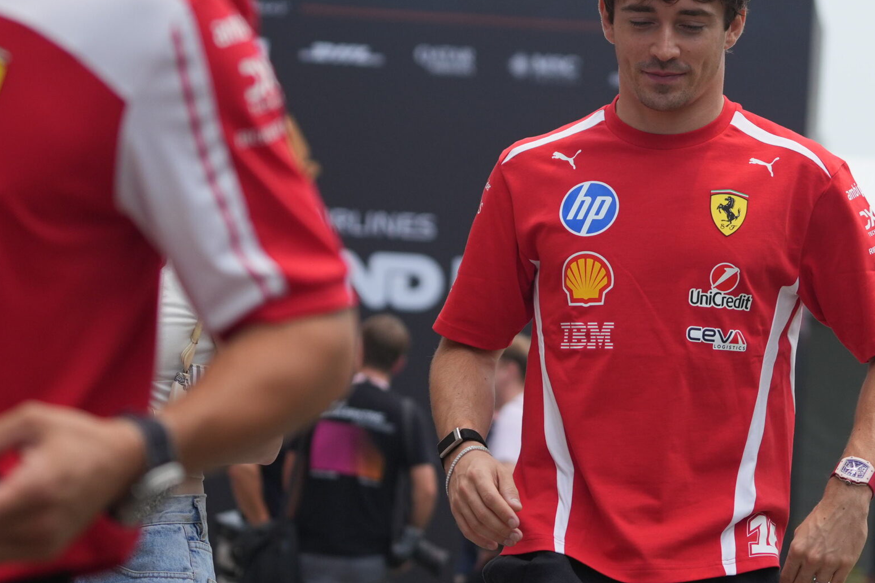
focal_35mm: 152
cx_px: 675
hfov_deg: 13.5
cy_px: 207
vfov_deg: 9.0
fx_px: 3695
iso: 200
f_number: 4
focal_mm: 92
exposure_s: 1/2500
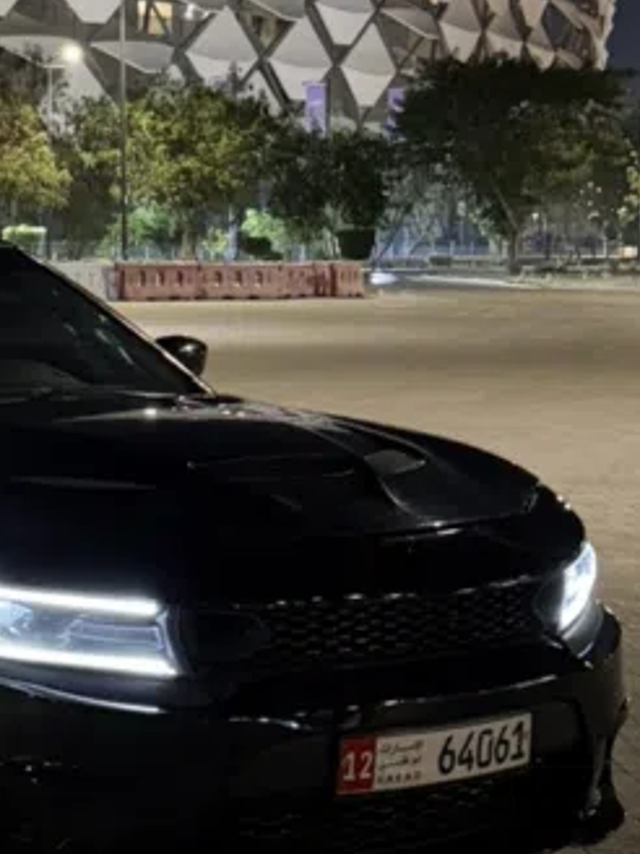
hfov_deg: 14.4
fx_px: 2465
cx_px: -73
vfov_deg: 19.5
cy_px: 251
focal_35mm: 100
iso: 1250
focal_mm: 6.76
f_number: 1.78
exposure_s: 1/25
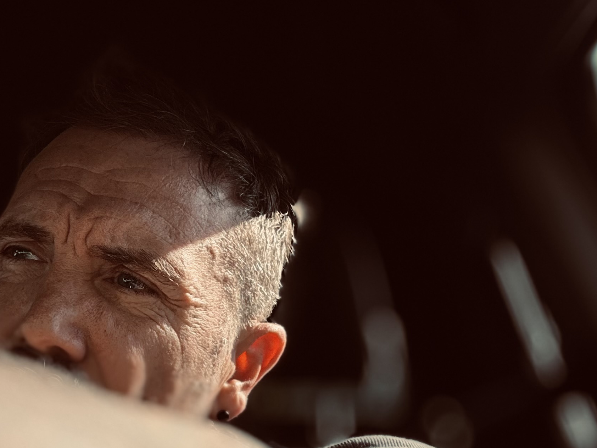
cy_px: 319
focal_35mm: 55
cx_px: 108
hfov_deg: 33.8
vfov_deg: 26.3
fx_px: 949
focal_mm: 2.69
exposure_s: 1/505
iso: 25
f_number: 1.9
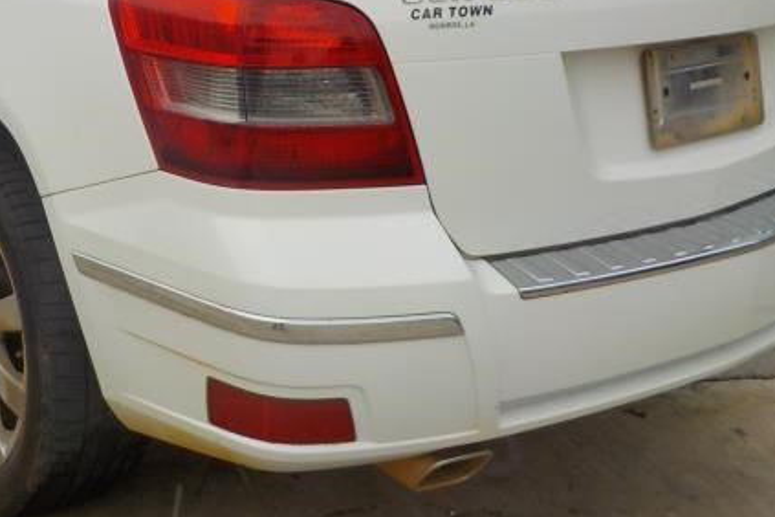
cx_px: 172
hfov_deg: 33.1
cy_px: 29
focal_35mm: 59
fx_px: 1270
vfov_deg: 22.3
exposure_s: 1/500
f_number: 3.3
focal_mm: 4.1
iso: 125
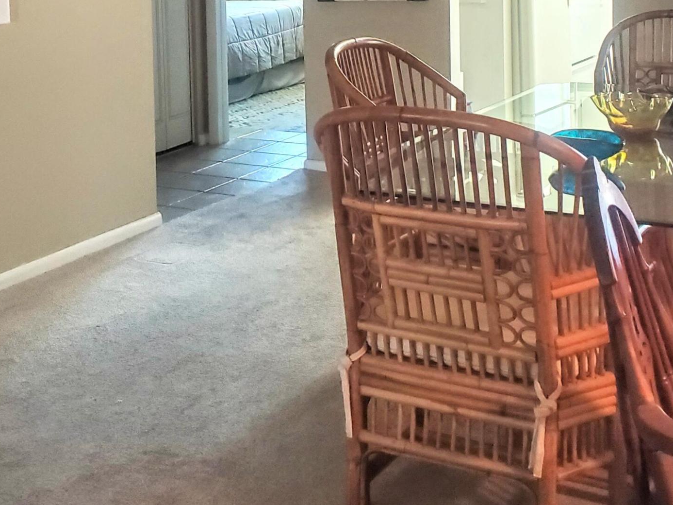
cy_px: 1
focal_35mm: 54
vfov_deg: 25.7
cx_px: 280
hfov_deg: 35.5
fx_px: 1050
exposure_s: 1/40
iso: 500
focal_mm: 4.3
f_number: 2.4
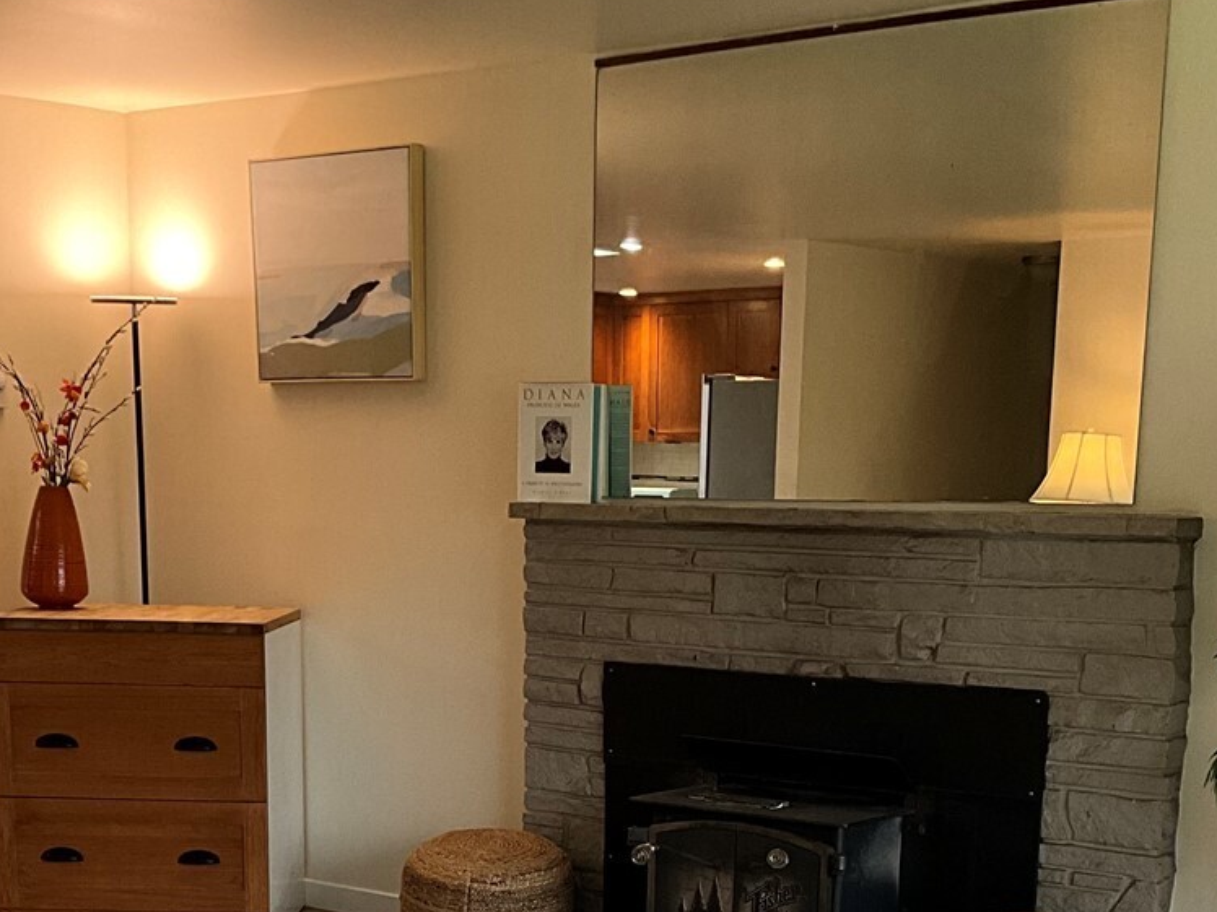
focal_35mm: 62
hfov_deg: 31.2
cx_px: 584
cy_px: 954
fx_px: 2180
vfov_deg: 22.5
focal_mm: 3
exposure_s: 1/120
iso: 64
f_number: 1.8
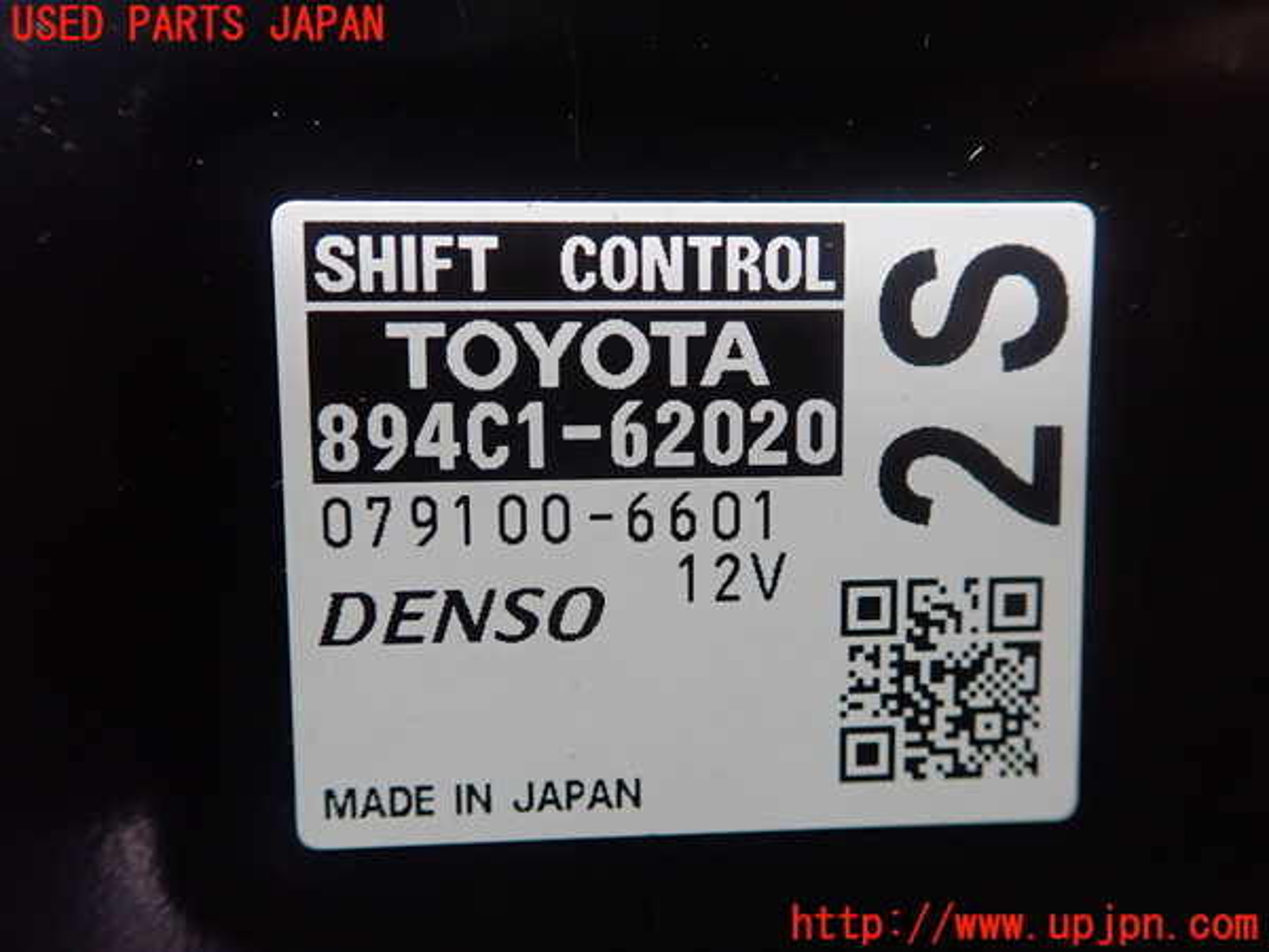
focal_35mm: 30
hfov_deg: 60.0
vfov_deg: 46.8
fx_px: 1100
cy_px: 476
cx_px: 634
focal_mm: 5.5
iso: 640
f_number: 2.3
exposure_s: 1/125
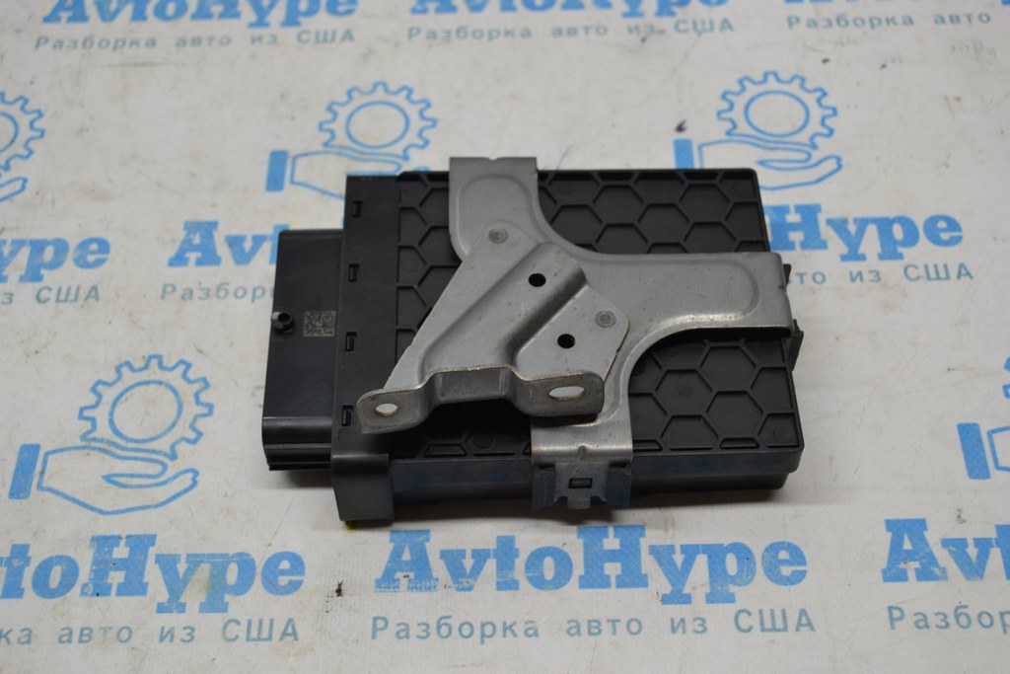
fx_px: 1347
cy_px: 337
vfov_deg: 28.1
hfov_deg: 41.1
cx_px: 505
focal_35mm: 48
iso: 400
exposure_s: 1/100
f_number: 5
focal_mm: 32
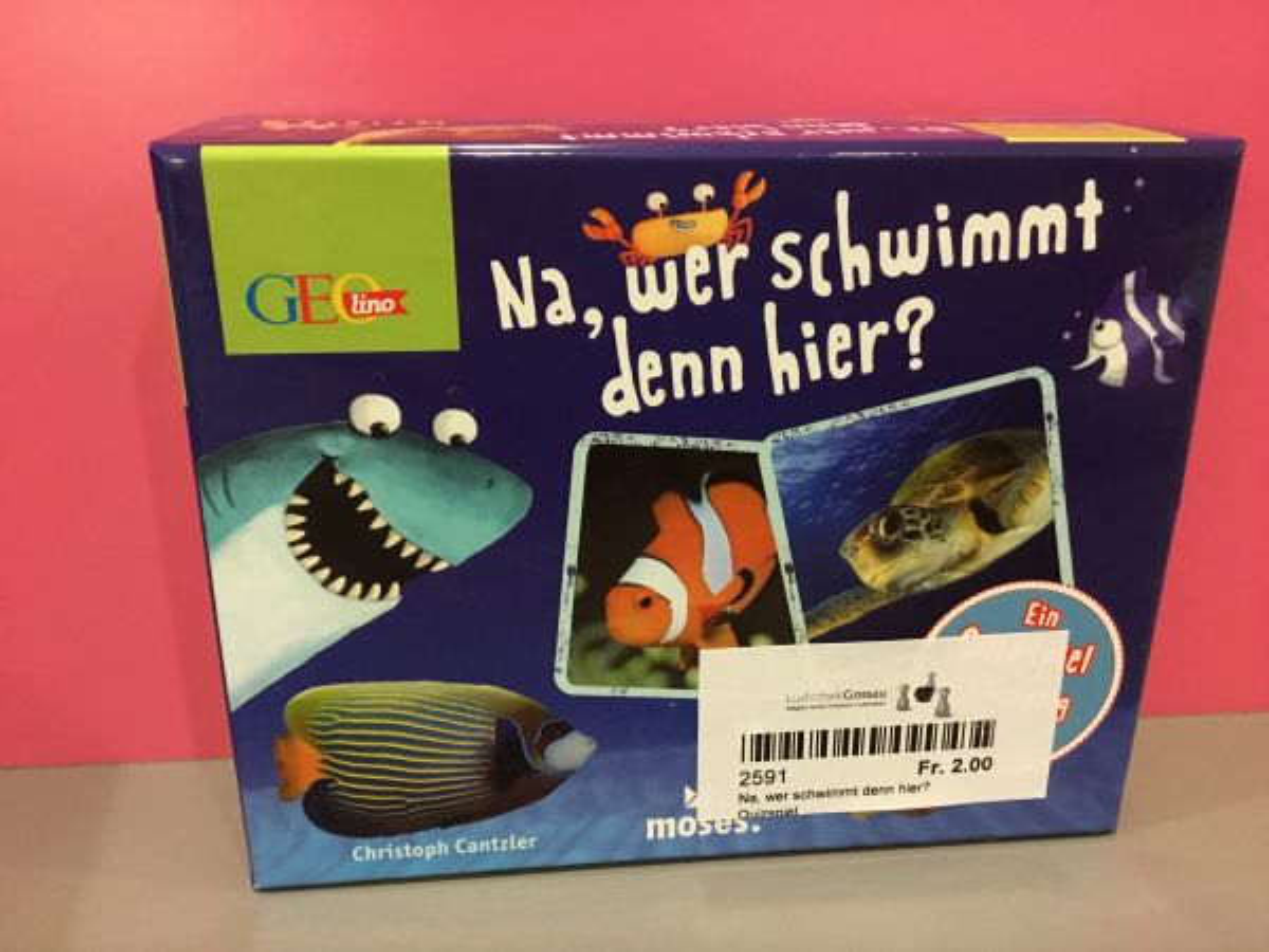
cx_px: 634
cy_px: 476
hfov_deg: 58.4
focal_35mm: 31
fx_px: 1136
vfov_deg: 45.4
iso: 250
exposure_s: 1/17
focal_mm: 3.3
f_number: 2.4
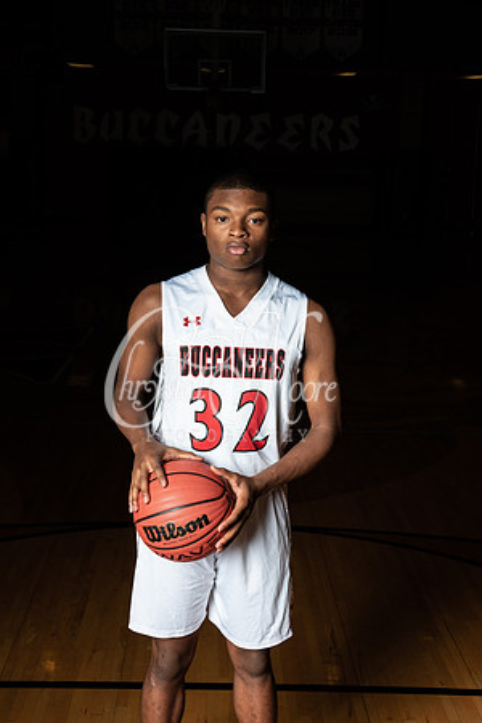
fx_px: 1205
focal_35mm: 60
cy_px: 362
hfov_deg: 22.6
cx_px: 241
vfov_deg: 33.4
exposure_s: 1/200
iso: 320
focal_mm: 60
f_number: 14
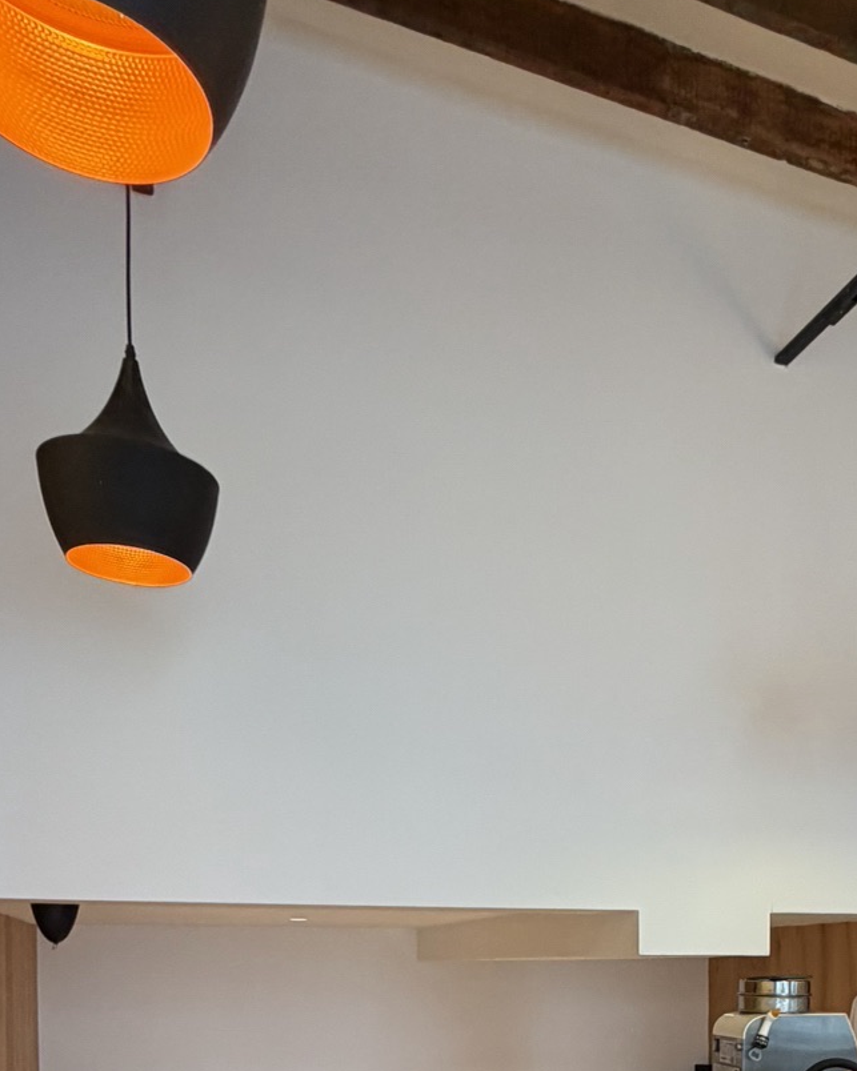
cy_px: 992
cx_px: 632
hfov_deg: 42.2
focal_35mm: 34
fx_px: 1078
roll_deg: -0.3
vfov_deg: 46.8
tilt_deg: +0.1
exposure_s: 1/50
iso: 200
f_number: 2.2
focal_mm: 2.22
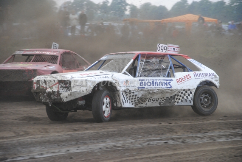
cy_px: 81
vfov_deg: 7.3
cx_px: 121
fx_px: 1262
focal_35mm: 188
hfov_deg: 11.0
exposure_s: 1/400
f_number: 5.6
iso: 800
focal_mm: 125
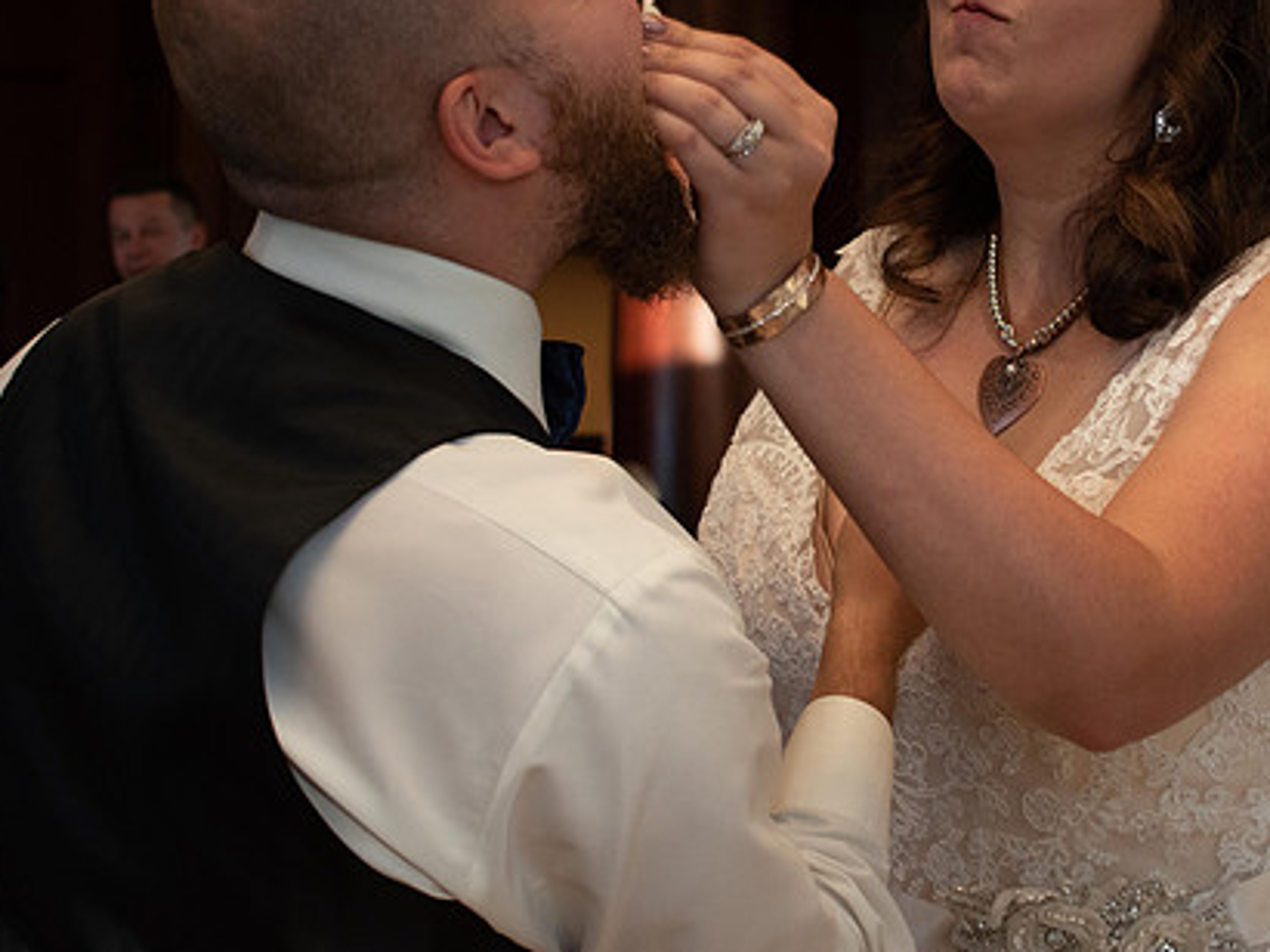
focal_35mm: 90
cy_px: 301
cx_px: 955
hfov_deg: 21.6
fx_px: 3301
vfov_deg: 16.4
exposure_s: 1/80
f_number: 4.8
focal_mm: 36
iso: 800
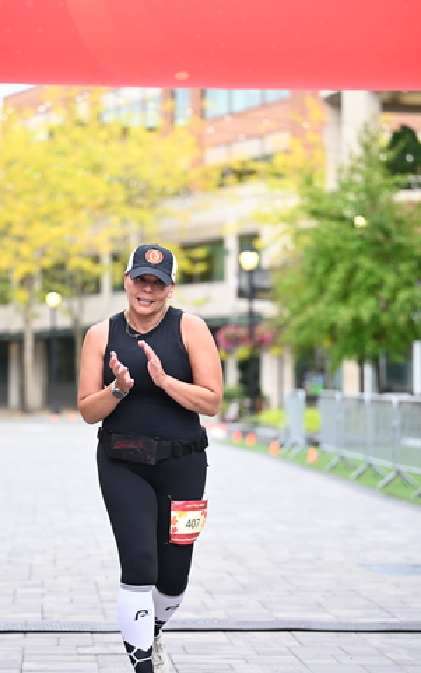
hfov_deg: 11.6
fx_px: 2073
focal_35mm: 113
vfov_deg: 18.4
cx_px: 166
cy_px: 344
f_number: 2.8
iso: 640
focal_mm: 97
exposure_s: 1/1000
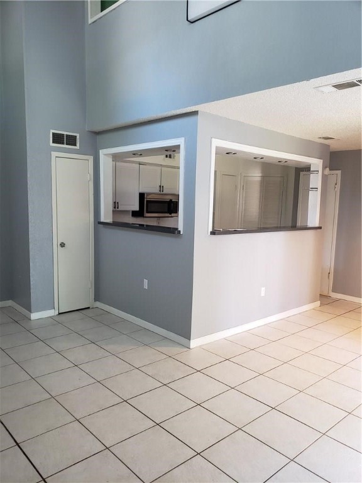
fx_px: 363
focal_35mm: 26
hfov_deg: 53.1
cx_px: 181
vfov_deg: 67.3
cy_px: 242
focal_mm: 4.3
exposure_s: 1/40
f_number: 2.4
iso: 320
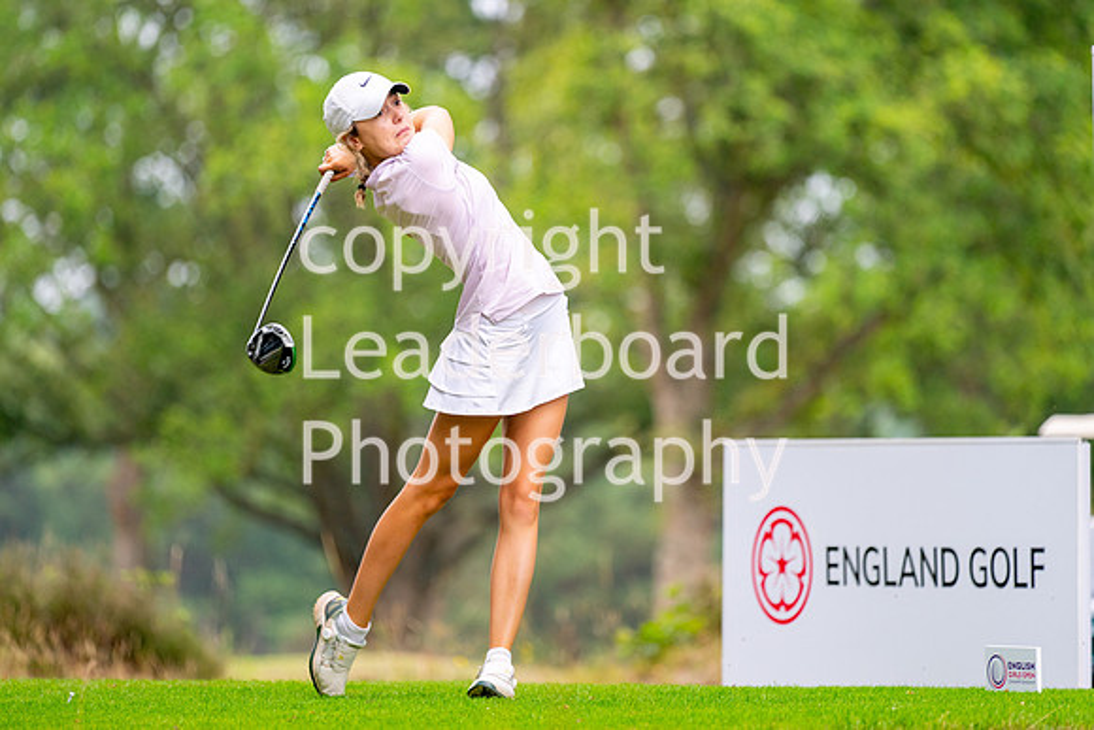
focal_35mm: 330
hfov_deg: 6.2
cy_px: 333
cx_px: 509
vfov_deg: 4.2
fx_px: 10038
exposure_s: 1/1250
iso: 400
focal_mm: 300
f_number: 4
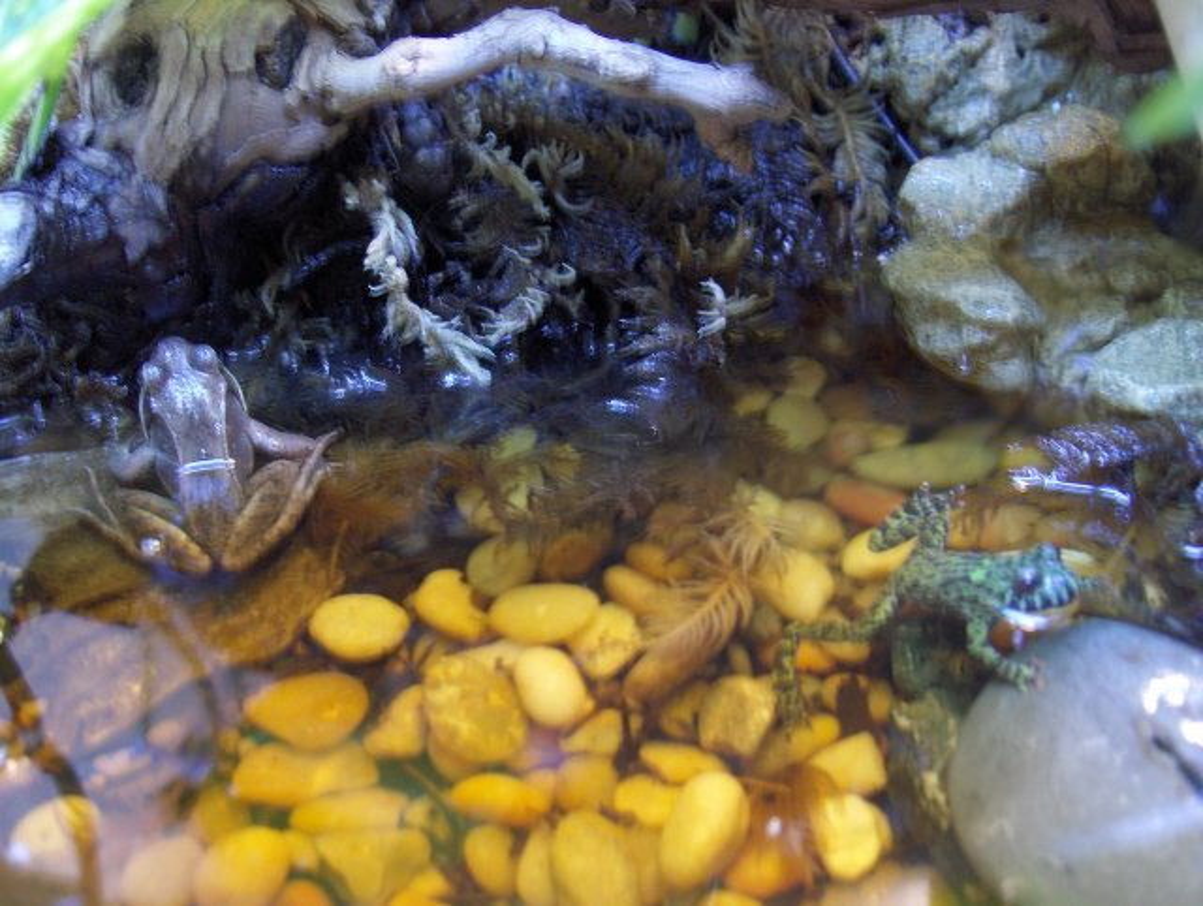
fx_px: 1357
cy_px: 453
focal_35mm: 39
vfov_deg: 36.9
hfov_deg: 47.8
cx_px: 602
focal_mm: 8
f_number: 2.8
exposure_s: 1/1.26
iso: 100
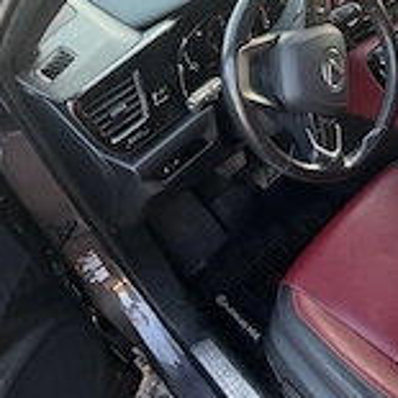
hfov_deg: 49.0
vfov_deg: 48.8
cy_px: 92
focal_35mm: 32
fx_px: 416
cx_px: 300
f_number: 2.2
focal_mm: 2.22
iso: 200
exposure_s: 1/121
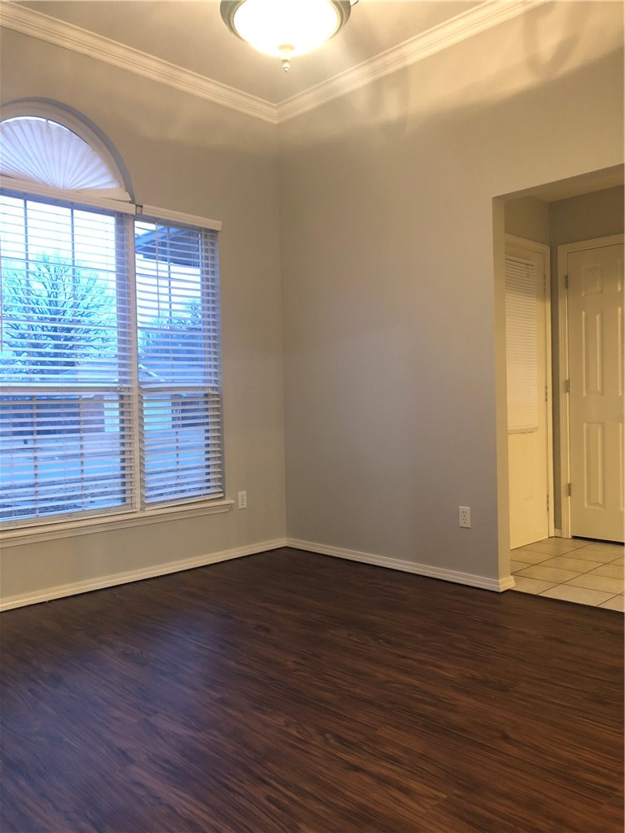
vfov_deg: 63.4
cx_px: 312
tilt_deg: -0.5
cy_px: 416
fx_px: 674
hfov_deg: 49.7
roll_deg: +0.4
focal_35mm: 28
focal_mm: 4
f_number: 1.8
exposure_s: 1/5
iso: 100
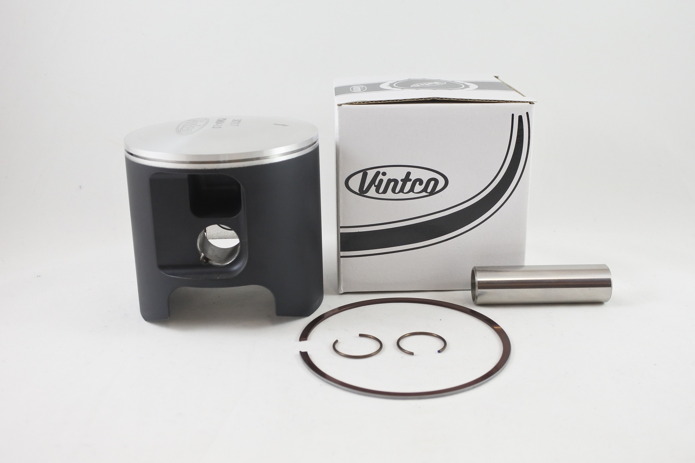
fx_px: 637
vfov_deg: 40.0
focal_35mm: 33
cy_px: 232
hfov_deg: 57.2
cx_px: 348
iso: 400
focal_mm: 12.3
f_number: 3.8
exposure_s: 1/125
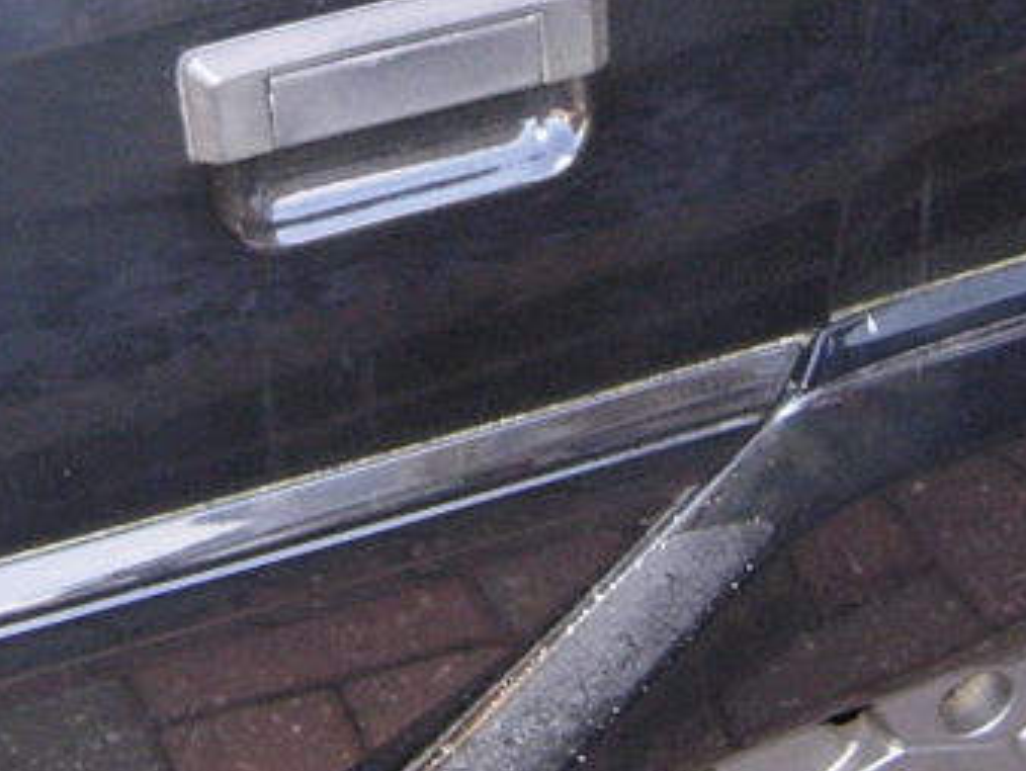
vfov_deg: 13.5
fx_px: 3233
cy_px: 42
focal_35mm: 109
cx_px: 474
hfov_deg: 18.0
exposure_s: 1/128
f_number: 2.7
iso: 200
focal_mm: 7.5
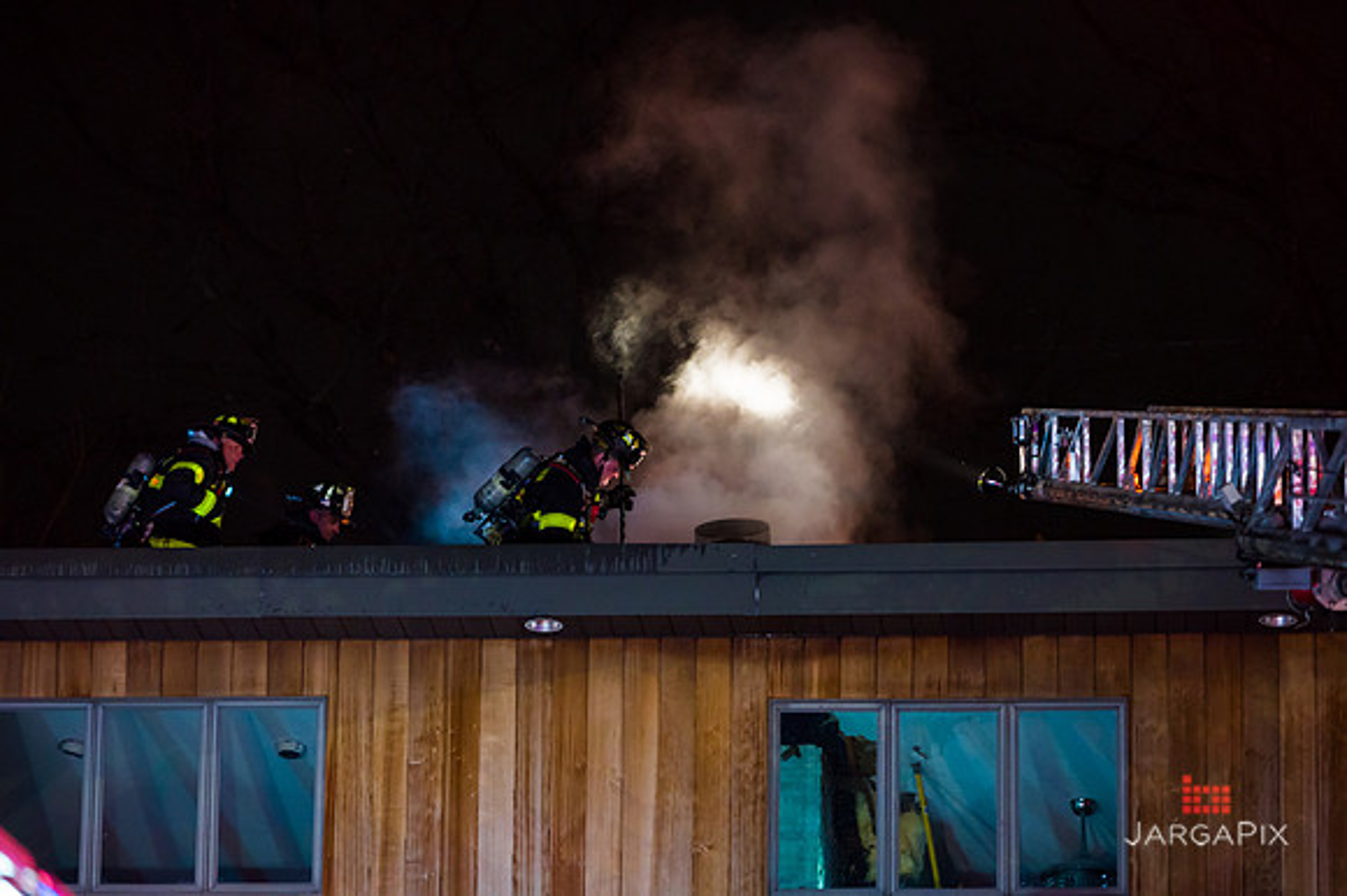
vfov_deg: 9.8
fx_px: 5235
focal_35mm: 140
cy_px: 448
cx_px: 674
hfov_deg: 14.7
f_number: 3.2
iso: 3200
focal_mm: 140
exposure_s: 1/80
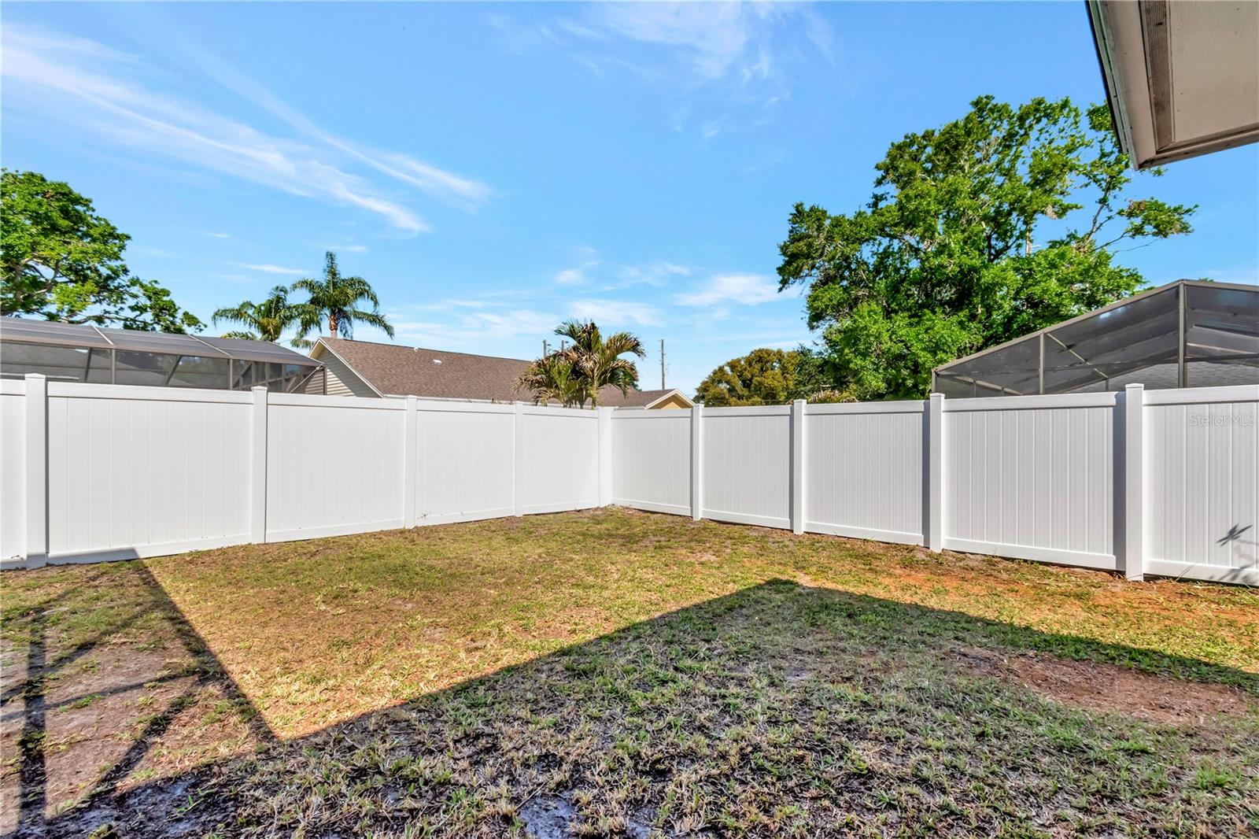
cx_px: 630
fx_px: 524
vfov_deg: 77.3
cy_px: 420
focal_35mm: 15
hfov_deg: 100.4
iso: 500
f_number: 7.1
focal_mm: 10
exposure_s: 1/1250
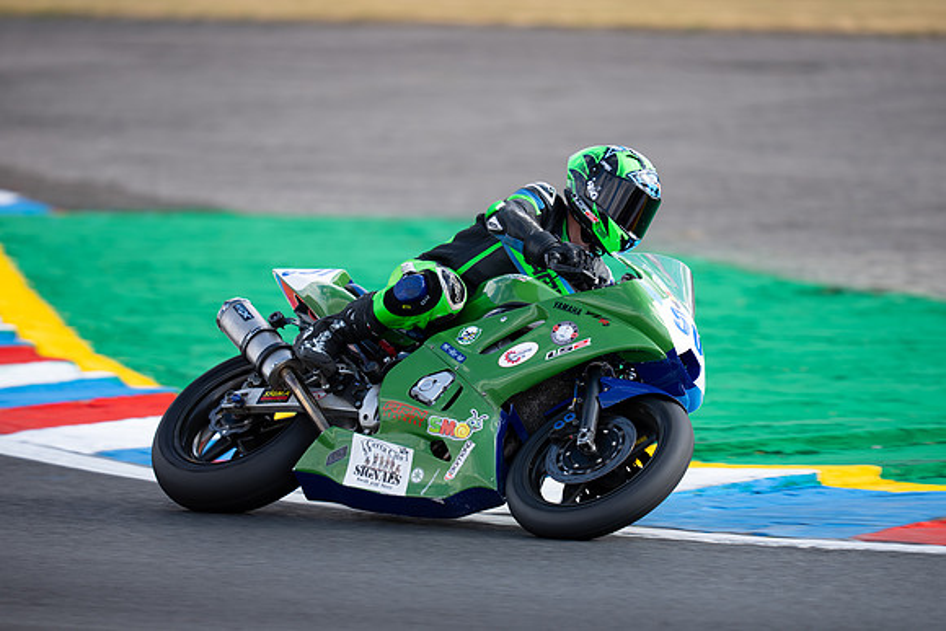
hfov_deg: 5.2
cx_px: 473
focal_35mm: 400
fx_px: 10513
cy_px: 316
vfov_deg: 3.4
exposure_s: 1/500
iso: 100
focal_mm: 400
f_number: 2.8
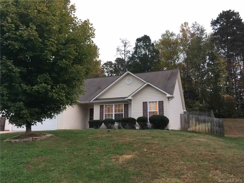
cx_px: 122
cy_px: 92
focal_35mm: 29
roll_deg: +0.2
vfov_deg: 48.2
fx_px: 204
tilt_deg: +9.1
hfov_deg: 61.7
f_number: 2.2
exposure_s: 1/30
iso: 50
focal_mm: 4.15
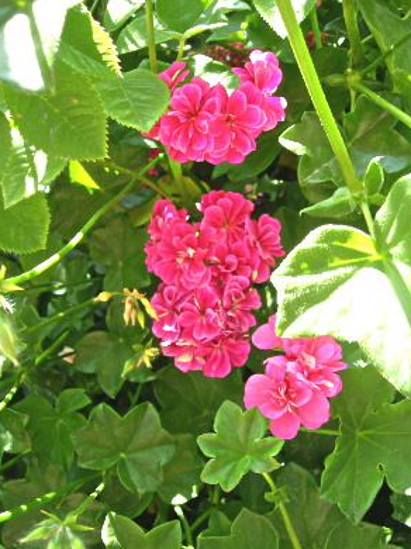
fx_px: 618
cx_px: 204
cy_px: 280
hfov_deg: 36.8
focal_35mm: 39
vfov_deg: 47.9
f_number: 2.8
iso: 64
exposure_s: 1/96
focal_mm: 7.8
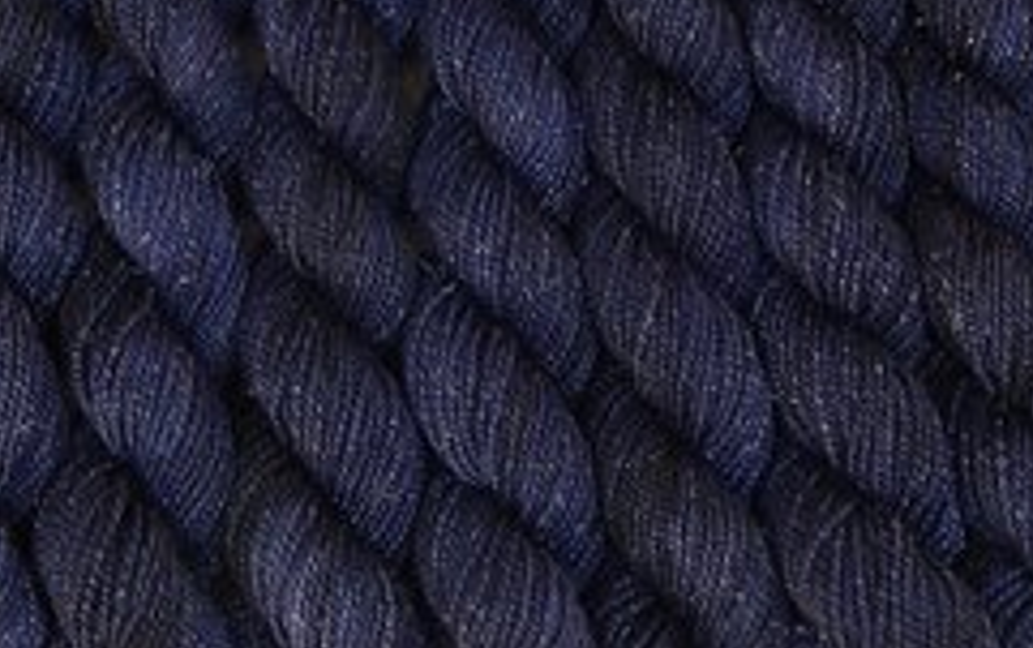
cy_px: 337
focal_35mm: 94
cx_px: 399
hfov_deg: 22.0
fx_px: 2648
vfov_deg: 13.9
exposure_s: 1/8
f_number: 4
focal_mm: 10.9
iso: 125
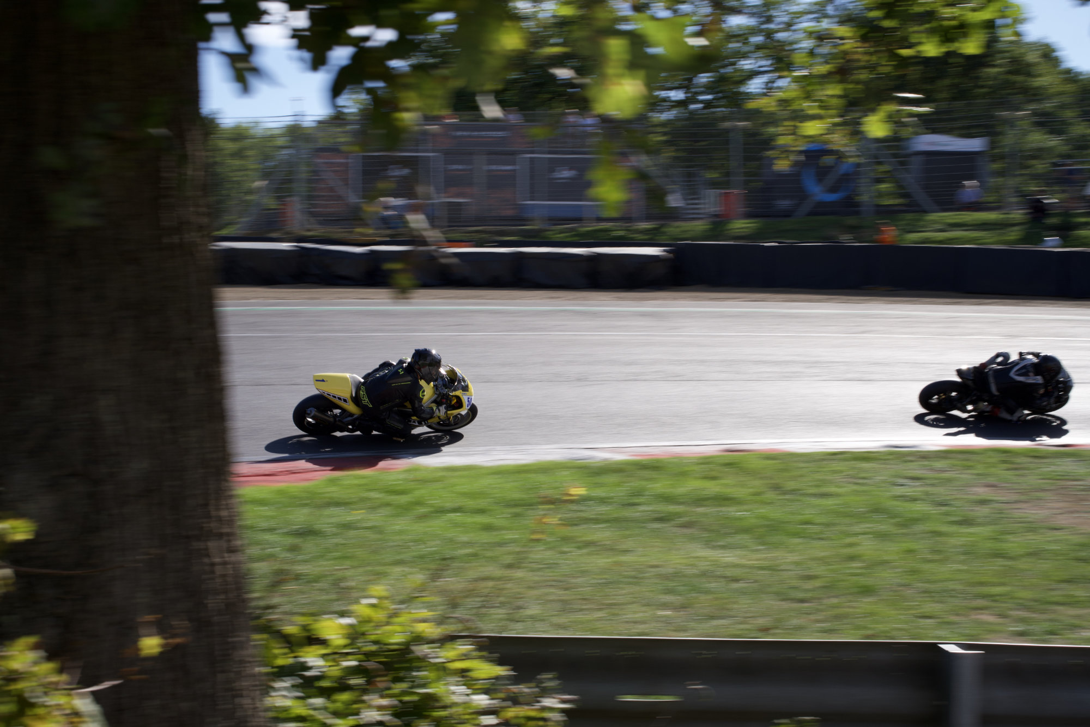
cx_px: 545
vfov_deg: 27.0
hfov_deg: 39.6
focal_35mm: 50
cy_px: 364
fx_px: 1514
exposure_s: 1/125
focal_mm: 33
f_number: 11
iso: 160
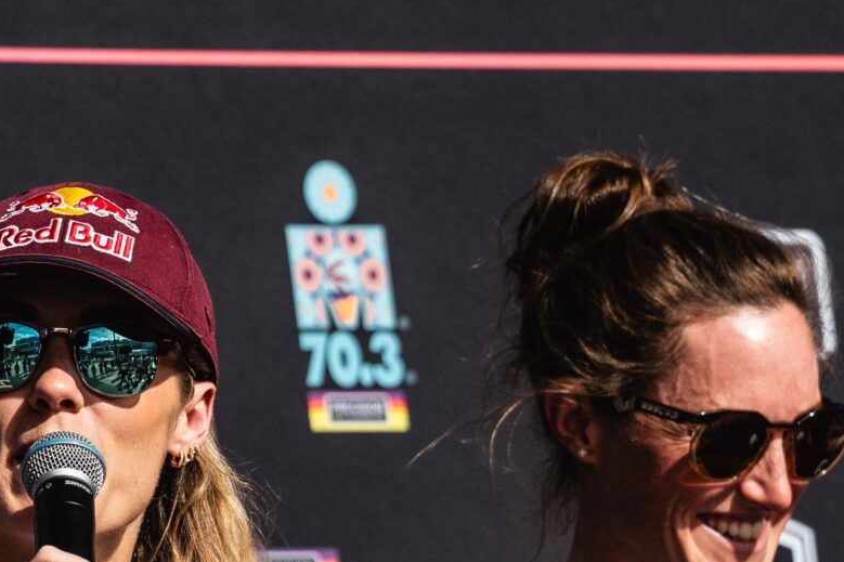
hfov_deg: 3.2
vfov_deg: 2.1
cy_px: 722
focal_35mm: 641
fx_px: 15024
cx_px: -361
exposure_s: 1/3200
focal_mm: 130
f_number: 4
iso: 200
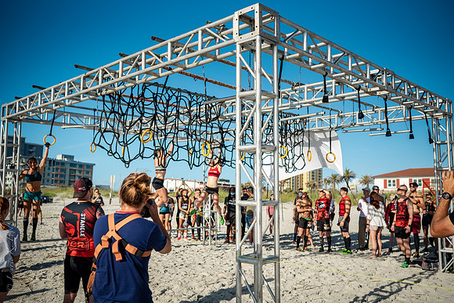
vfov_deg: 38.3
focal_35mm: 35
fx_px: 436
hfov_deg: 55.0
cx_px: 233
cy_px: 147
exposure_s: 1/4000
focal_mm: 32
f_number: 2.8
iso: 400
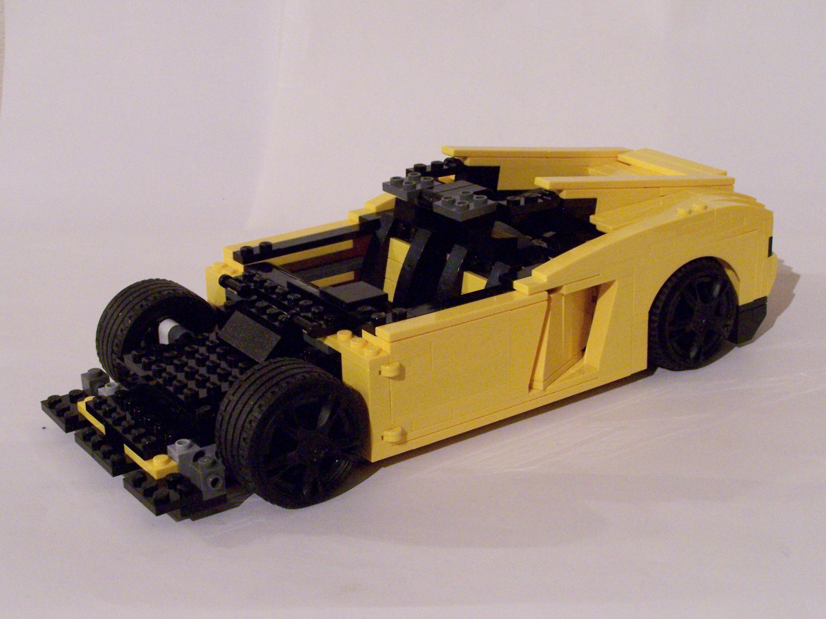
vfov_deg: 24.8
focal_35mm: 59
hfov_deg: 32.7
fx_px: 1408
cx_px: 413
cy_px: 310
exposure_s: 1/8
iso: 400
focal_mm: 9.8
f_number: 4.5
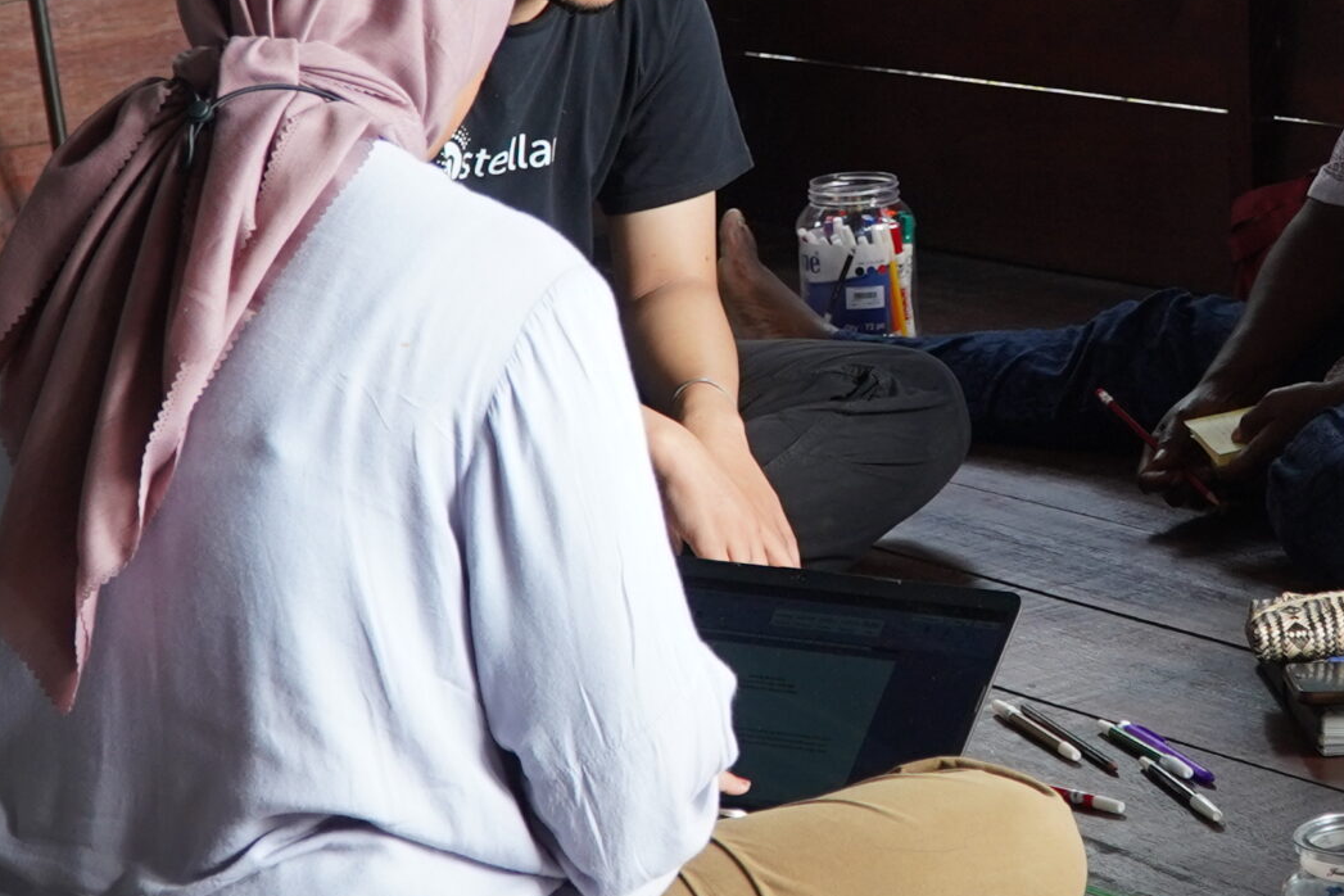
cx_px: 1128
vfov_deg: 12.4
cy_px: 224
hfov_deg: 18.4
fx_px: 4106
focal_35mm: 110
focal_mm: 30
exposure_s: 1/60
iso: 400
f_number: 4
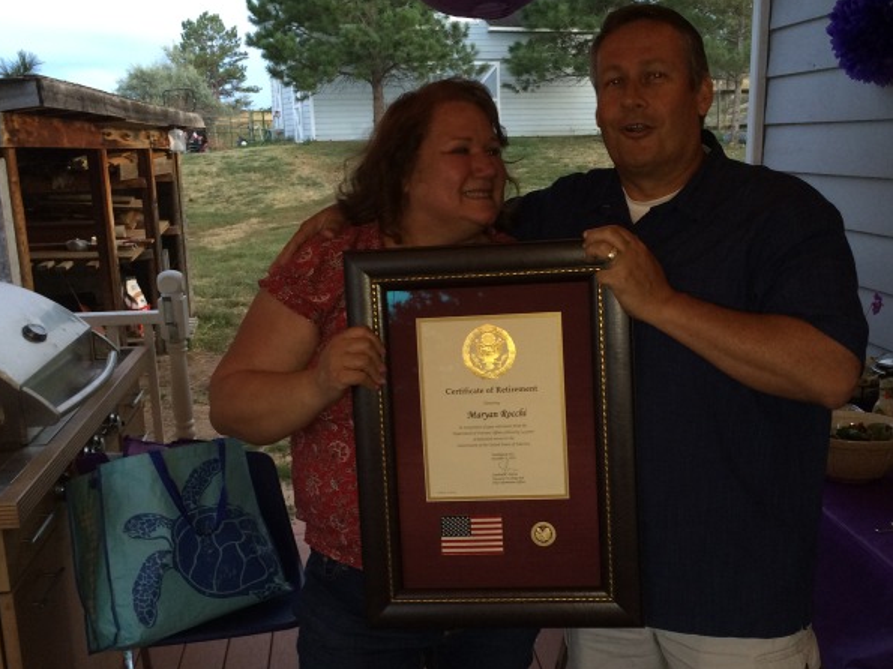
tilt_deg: -15.1
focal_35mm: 39
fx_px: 1006
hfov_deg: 47.8
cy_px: 393
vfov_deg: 36.7
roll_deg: +1.3
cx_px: 500
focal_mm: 4.15
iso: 100
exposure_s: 1/30
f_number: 2.2
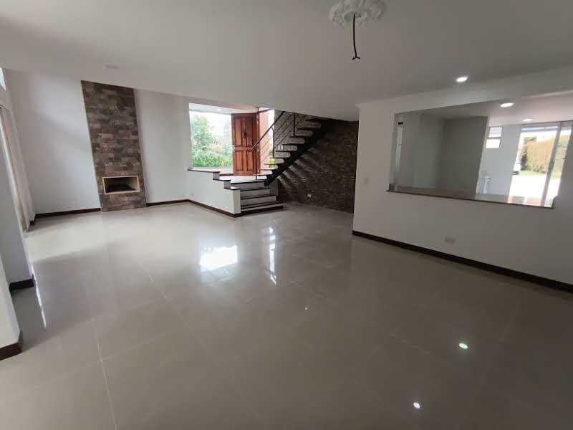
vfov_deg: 78.1
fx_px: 265
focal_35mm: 16
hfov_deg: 94.5
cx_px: 286
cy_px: 215
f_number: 2.2
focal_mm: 1.65
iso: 250
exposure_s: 1/120
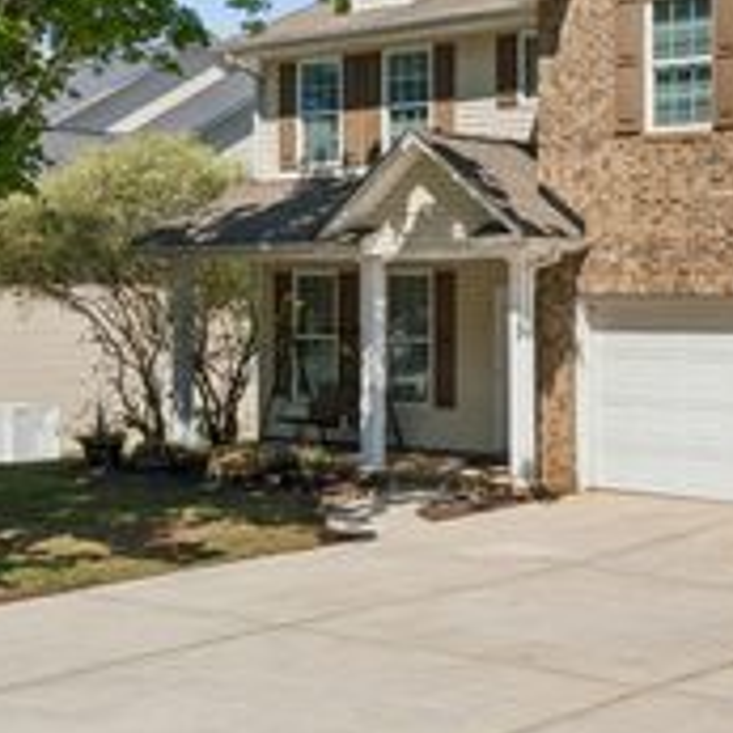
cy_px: 261
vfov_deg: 28.9
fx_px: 1413
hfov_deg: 27.1
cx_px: 763
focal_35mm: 59
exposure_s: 1/50
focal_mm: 24
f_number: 22
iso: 100
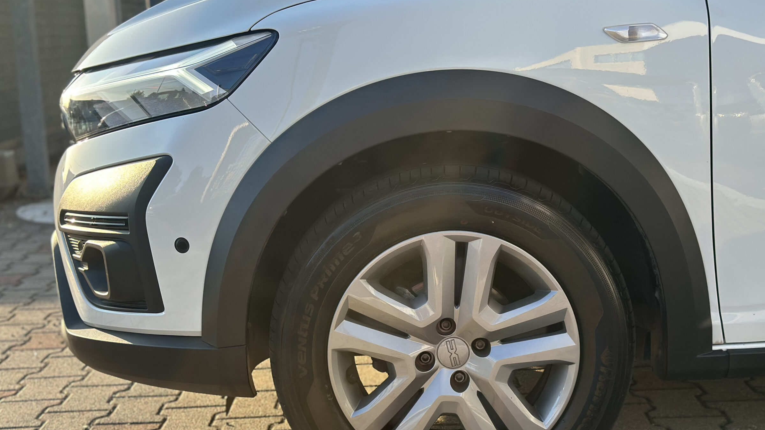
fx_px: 1136
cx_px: 404
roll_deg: +2.1
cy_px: 292
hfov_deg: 37.2
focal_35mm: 56
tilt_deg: -12.3
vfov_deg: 21.4
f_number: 1.78
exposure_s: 1/1120
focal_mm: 6.86
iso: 80
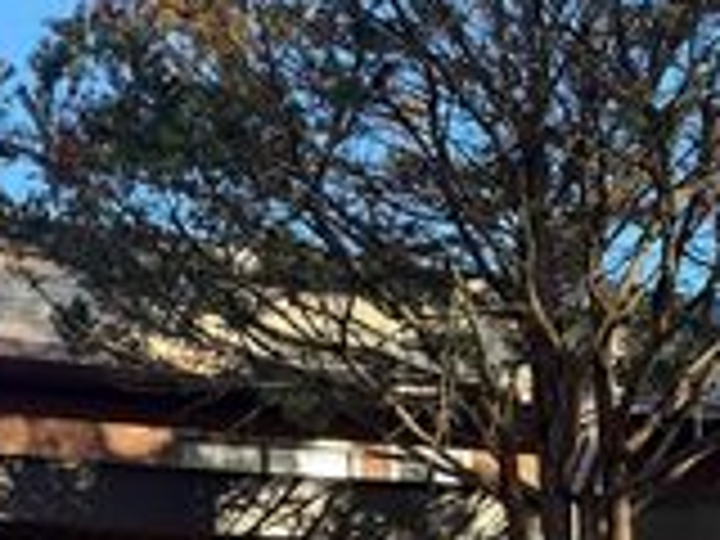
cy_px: 740
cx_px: 122
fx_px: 1560
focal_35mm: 75
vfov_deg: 18.1
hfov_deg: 25.4
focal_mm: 6.93
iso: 64
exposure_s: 1/224
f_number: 1.8
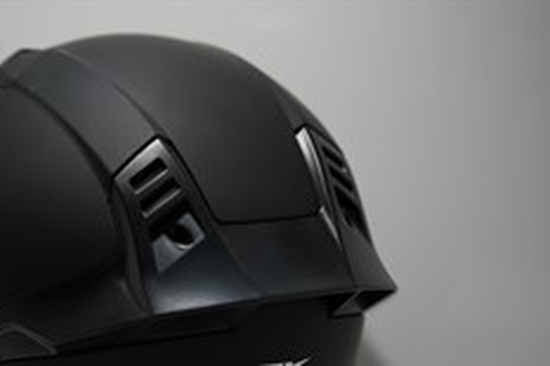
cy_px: 303
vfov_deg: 9.4
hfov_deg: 14.0
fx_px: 2229
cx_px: 135
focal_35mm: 146
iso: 160
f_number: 1.4
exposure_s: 1/3200
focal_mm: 85
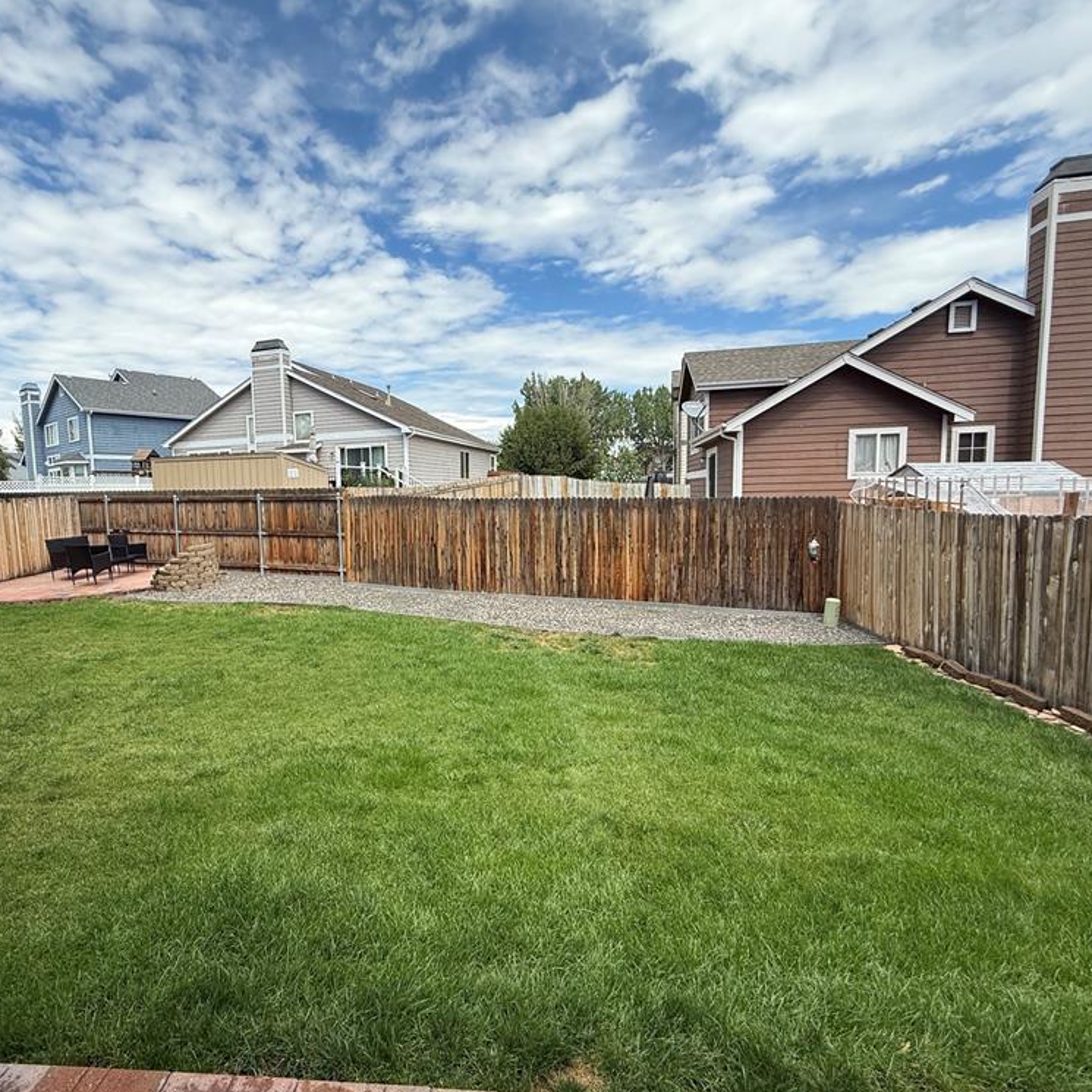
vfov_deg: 84.0
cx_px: 449
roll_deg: +1.0
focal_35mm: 17
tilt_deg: -4.5
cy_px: 550
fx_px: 607
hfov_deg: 83.2
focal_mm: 2.22
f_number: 2.2
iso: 50
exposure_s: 1/1339
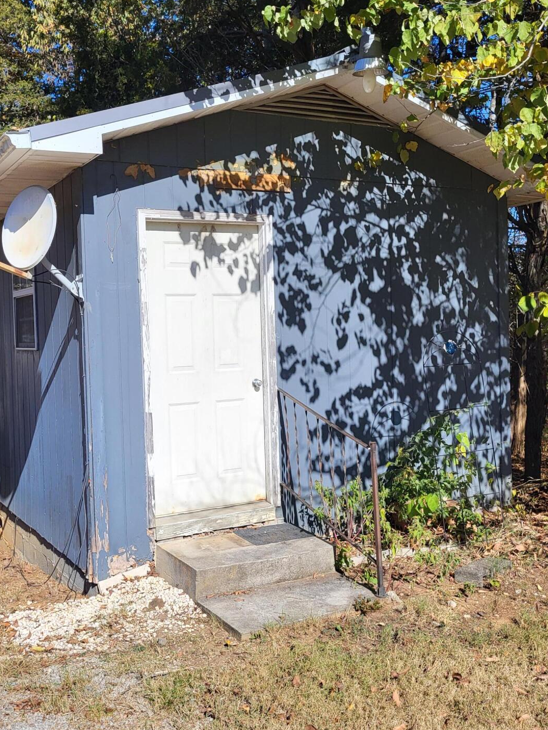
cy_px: 363
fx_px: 781
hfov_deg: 38.6
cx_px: 245
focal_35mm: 37
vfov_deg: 50.1
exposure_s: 1/2436
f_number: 1.8
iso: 40
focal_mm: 5.4
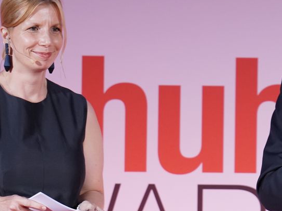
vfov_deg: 2.5
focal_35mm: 584
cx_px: 204
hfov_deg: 3.4
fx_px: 4759
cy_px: 136
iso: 1600
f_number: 4.5
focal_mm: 183
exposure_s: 1/80
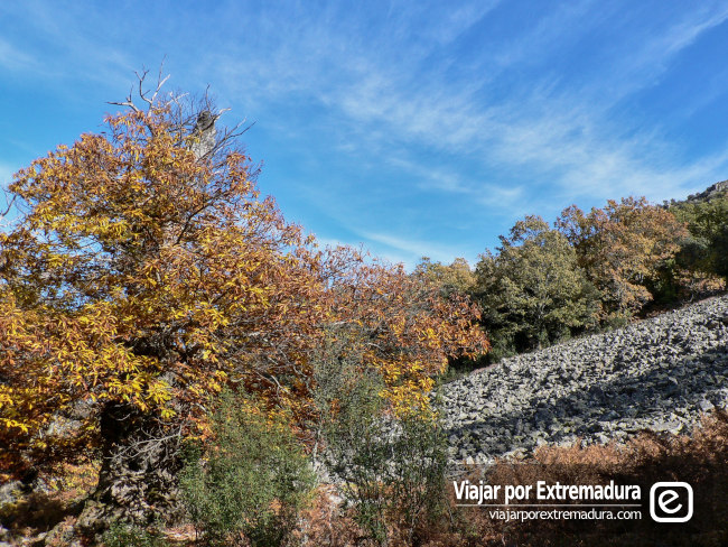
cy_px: 274
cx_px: 364
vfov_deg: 39.7
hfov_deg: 51.3
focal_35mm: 36
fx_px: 757
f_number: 4
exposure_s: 1/320
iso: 80
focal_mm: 6
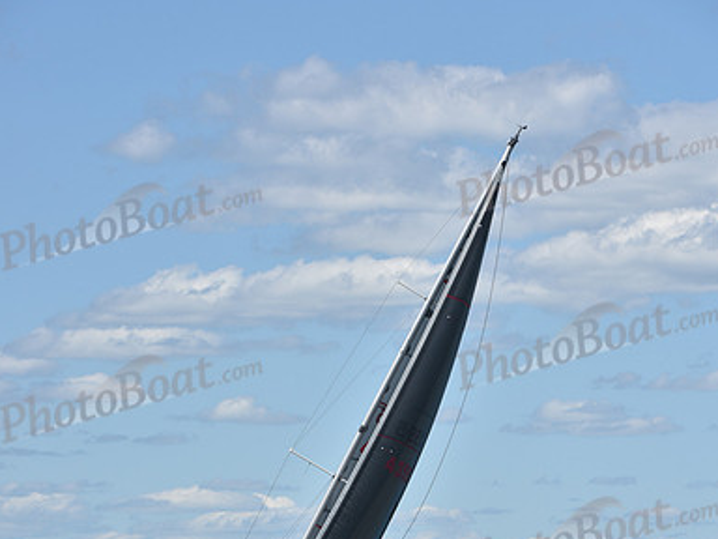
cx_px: 360
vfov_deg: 5.8
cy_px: 466
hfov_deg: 7.8
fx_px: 5268
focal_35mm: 254
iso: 250
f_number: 10
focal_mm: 175
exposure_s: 1/800
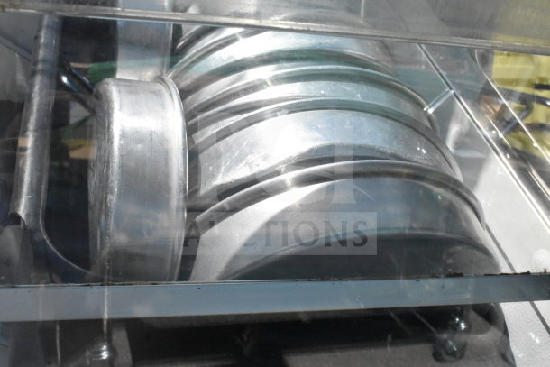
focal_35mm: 40
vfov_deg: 33.0
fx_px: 619
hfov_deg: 47.9
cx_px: 275
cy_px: 184
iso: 6400
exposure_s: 1/2500
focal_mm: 27
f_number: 25
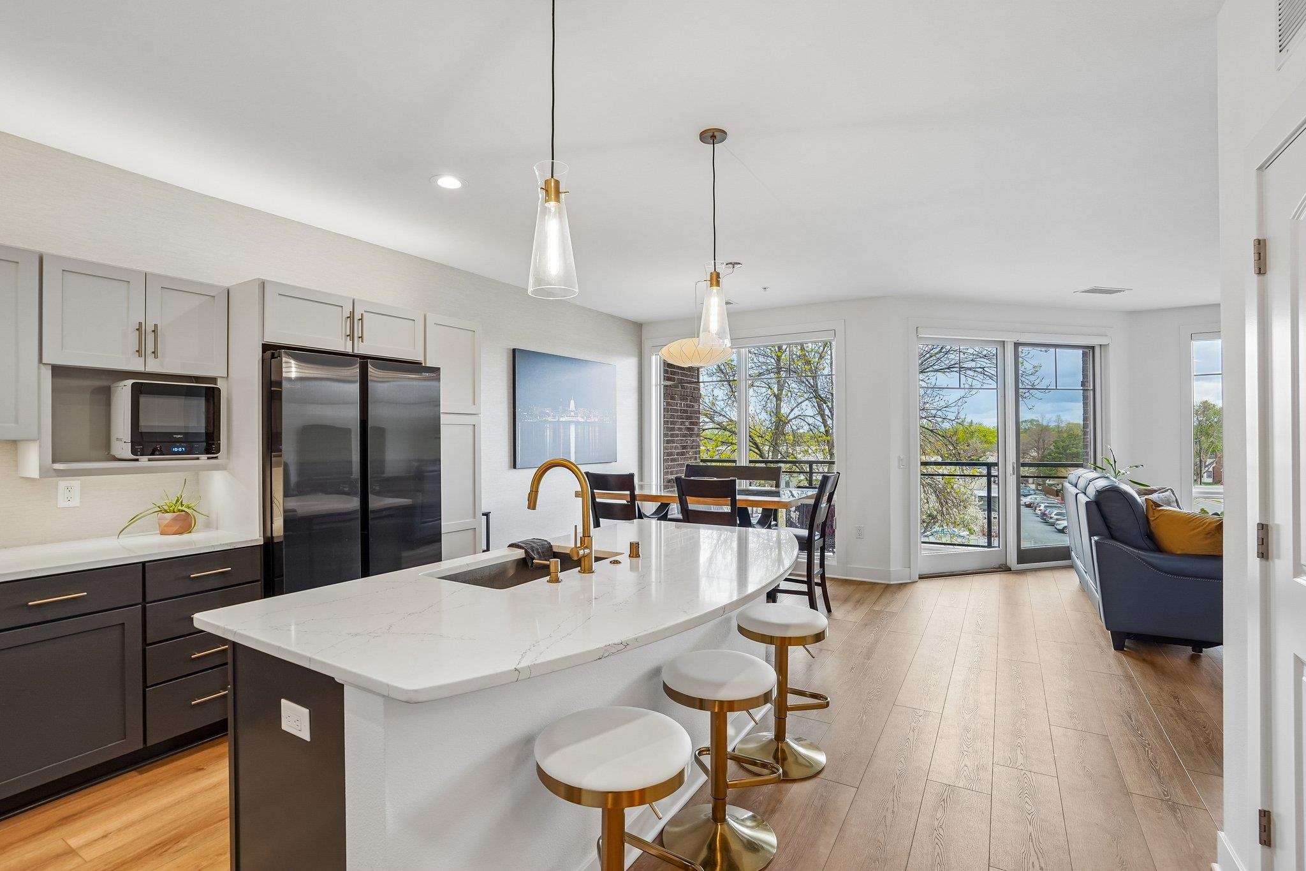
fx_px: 580
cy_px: 436
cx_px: 653
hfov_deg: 96.7
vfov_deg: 73.7
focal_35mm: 16
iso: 320
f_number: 8
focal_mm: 16
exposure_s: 1/30
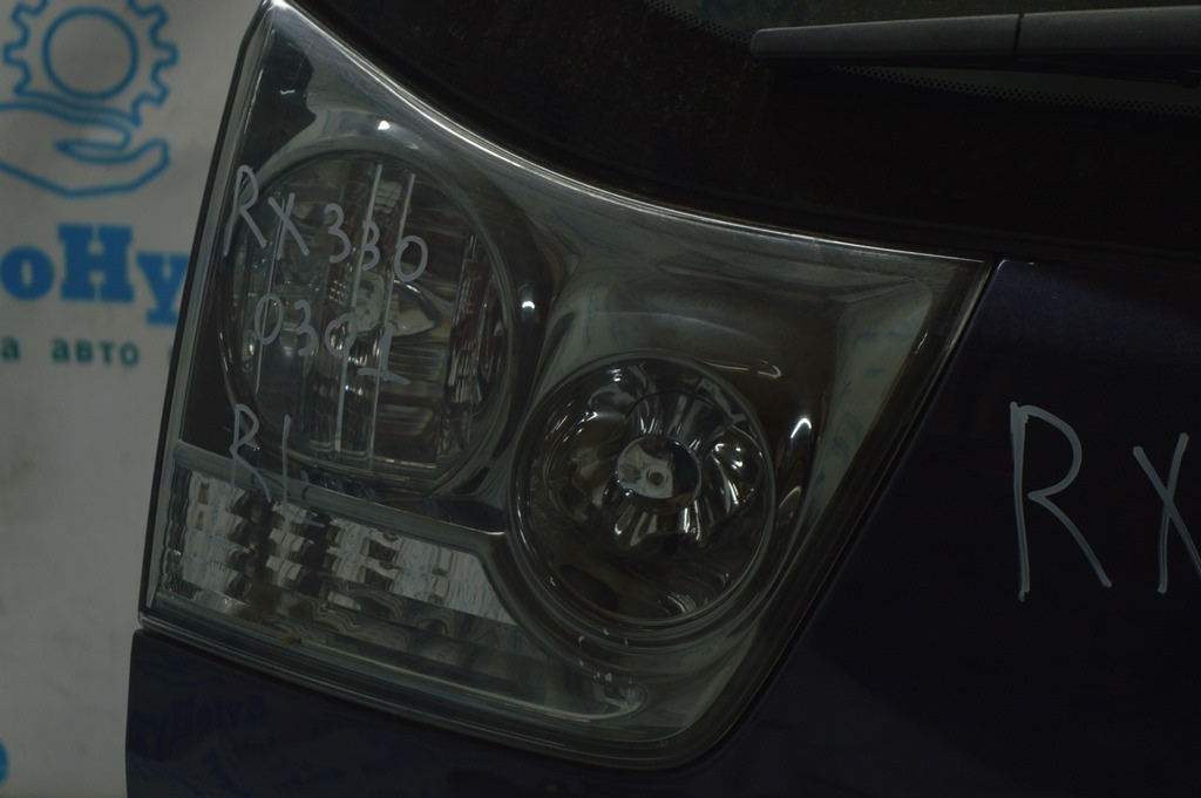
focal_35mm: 82
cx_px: 600
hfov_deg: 24.6
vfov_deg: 16.5
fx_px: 2750
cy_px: 399
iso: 400
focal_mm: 55
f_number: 5.6
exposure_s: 1/50
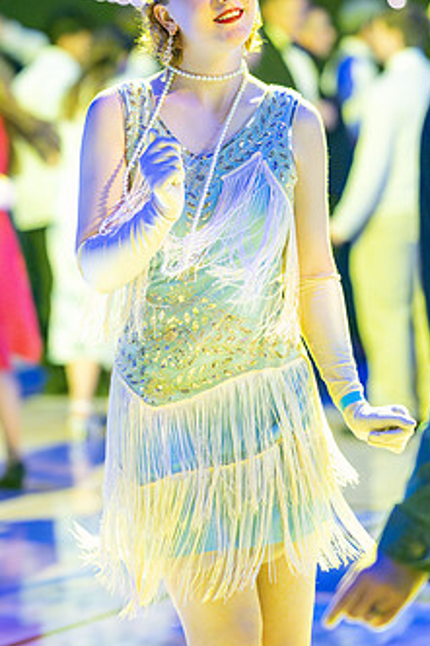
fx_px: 3103
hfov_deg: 7.9
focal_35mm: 173
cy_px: 235
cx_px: 159
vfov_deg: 11.9
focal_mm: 85
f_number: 1.8
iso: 8000
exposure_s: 1/320
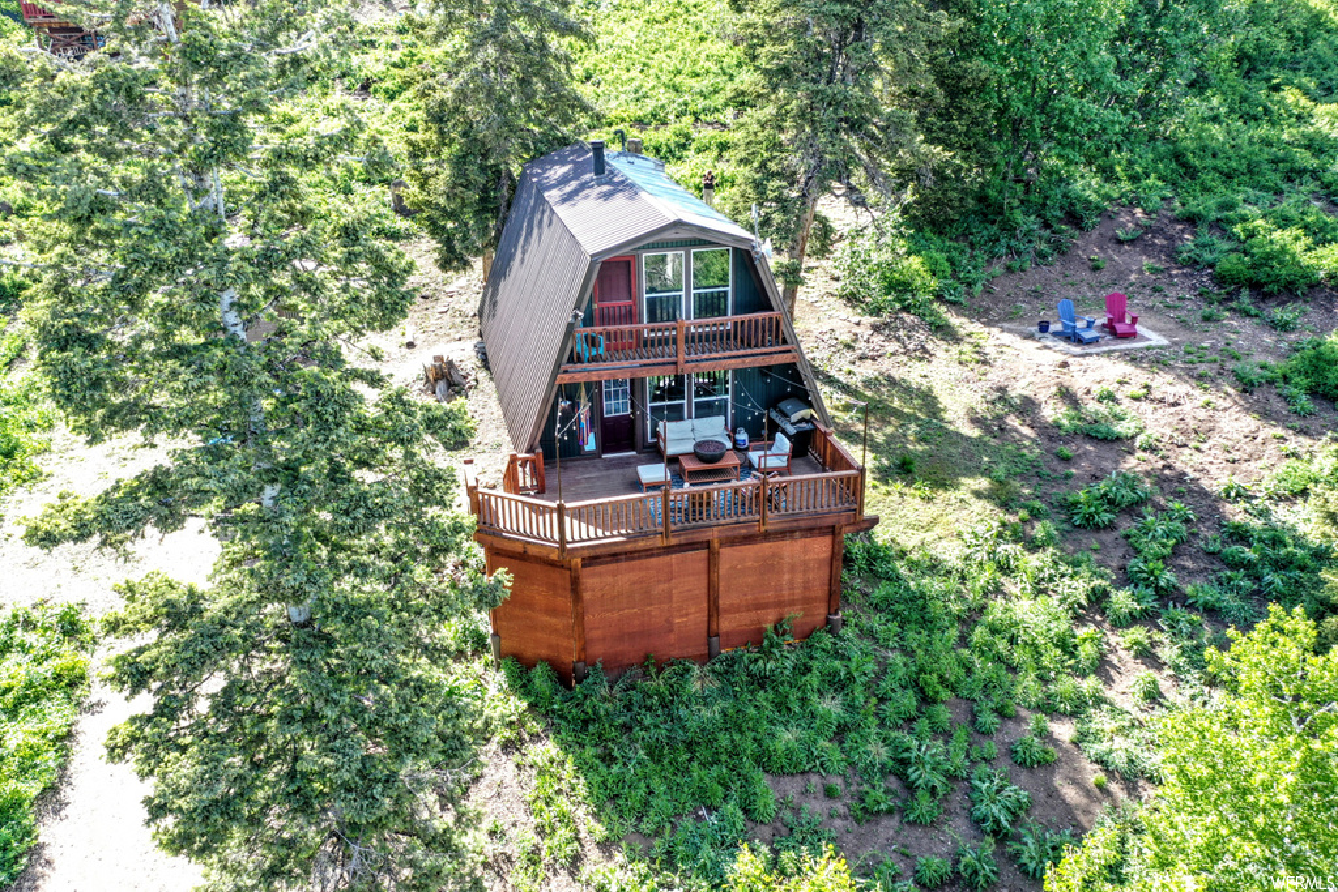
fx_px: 1041
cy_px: 446
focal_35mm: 28
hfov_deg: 65.5
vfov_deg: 46.4
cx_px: 669
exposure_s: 1/120
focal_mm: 10.26
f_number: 4
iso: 100
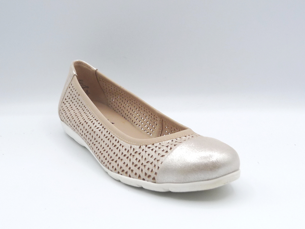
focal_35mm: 49
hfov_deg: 38.9
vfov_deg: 29.7
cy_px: 114
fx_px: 432
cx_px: 152
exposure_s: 1/200
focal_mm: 4.8
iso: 100
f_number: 5.6
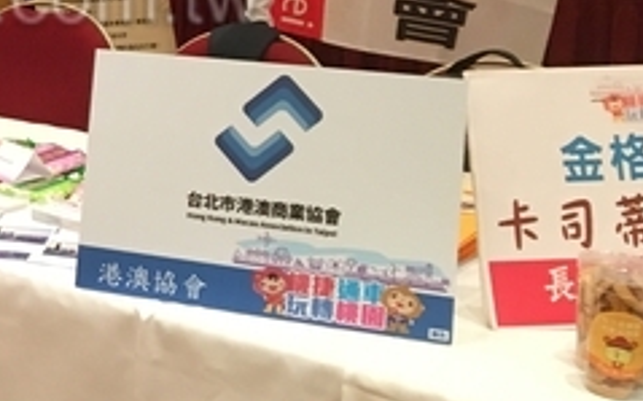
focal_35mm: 90
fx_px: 1576
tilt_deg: -5.7
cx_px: -288
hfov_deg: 20.2
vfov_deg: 14.2
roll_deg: -0.4
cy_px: -36
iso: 200
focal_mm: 4.15
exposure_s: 1/33
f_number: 2.2
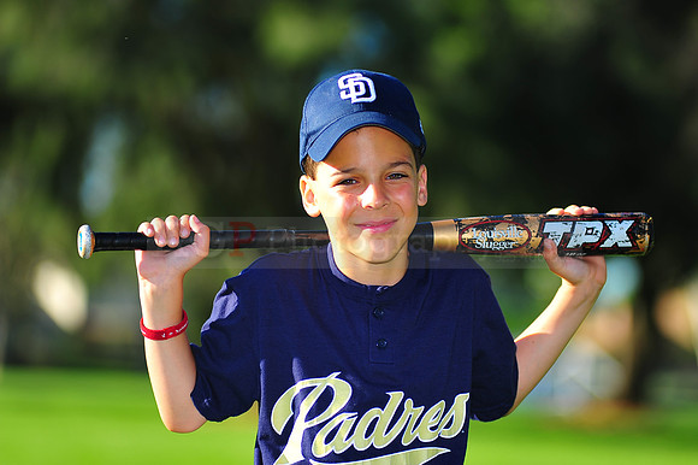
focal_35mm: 180
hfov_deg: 11.4
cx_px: 349
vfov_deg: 7.6
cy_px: 232
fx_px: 3488
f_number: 3.5
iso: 200
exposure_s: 1/1000
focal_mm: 180
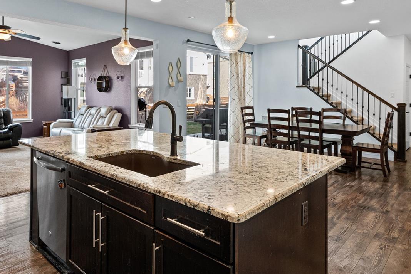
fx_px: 274
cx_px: 185
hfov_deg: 73.5
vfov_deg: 52.0
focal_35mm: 24
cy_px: 89
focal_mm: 16
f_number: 8
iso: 1000
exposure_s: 1/5
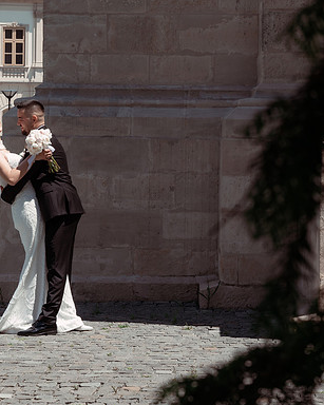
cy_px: 213
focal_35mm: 129
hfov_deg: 11.9
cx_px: 92
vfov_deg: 14.9
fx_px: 1547
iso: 200
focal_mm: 85
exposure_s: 1/200
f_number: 14
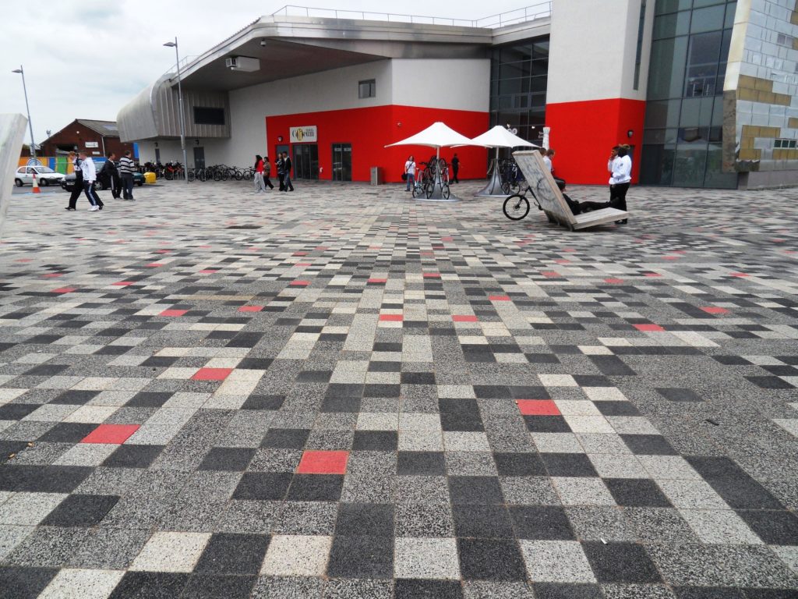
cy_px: 300
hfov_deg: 71.6
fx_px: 553
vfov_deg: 56.8
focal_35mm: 24
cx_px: 399
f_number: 7.5
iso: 80
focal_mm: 4.2
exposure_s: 1/125
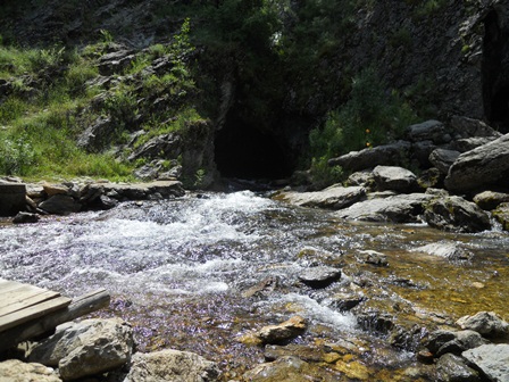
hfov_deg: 63.4
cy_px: 191
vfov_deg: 49.7
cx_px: 254
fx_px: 412
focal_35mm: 28
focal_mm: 5
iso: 80
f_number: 2.7
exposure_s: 1/800
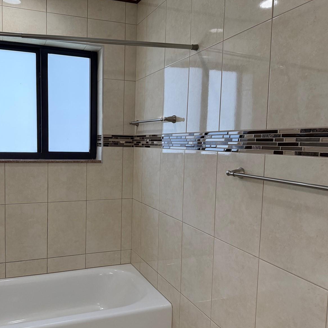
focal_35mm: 29
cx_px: 113
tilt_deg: -4.5
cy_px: 166
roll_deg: -0.7
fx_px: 311
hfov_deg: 54.6
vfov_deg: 55.6
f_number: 1.78
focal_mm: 6.76
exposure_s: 1/203
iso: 200
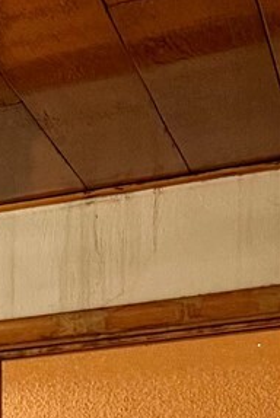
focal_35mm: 139
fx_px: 1618
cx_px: -885
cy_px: 708
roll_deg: +0.8
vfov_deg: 13.5
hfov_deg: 7.1
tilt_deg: -2.1
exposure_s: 1/60
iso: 250
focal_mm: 6.76
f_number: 1.78
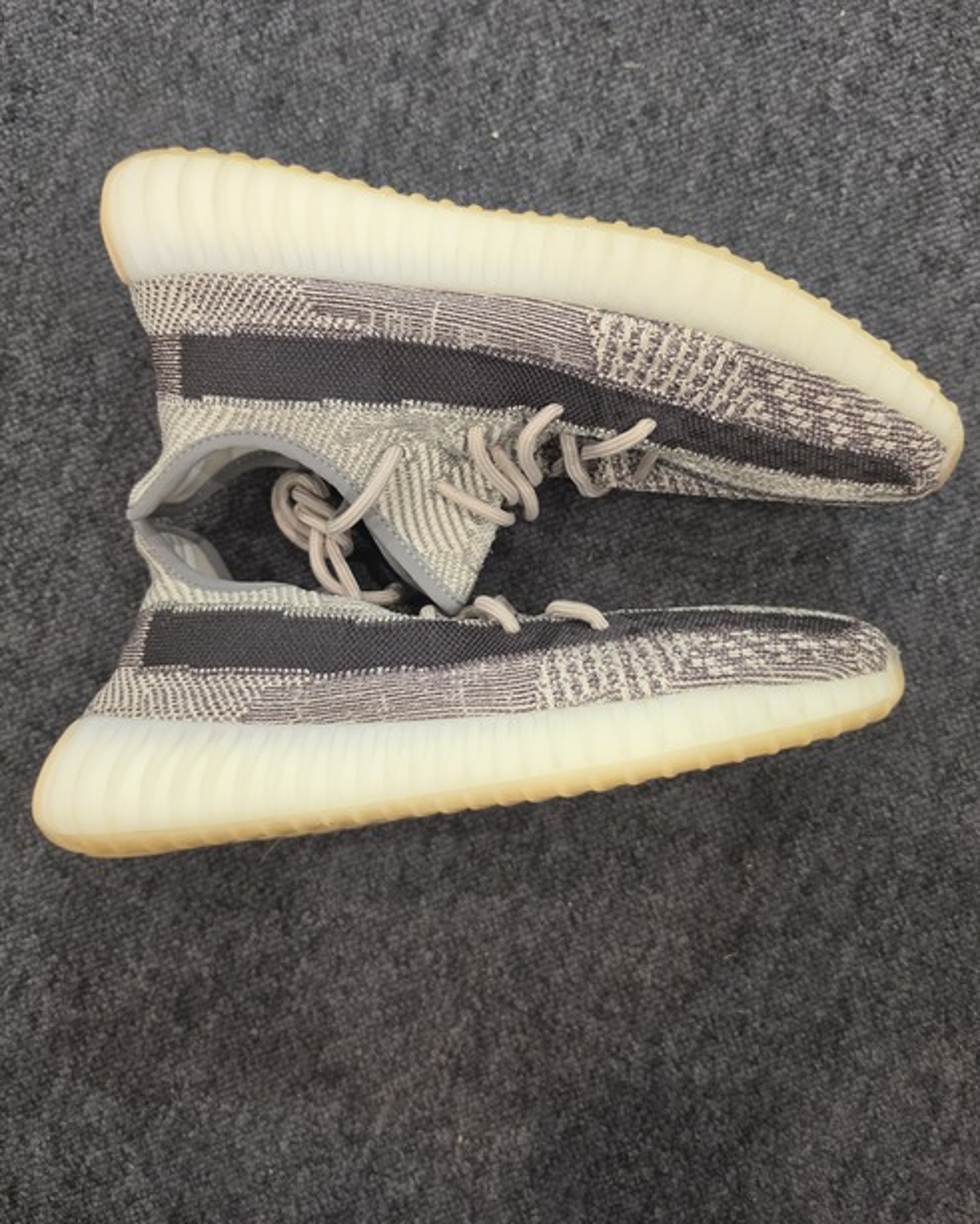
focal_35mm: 25
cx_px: 489
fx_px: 906
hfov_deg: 56.8
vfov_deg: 67.9
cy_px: 546
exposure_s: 1/100
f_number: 1.4
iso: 320
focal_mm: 6.5
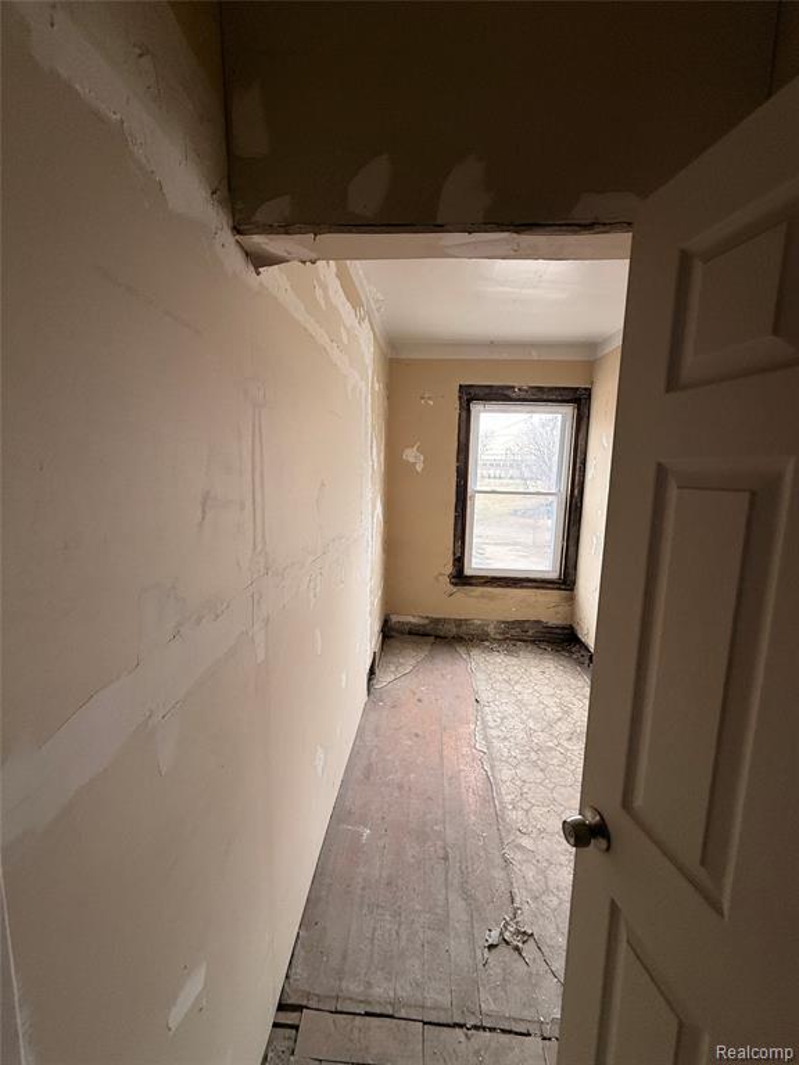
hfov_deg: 85.7
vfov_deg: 102.1
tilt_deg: -6.7
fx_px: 431
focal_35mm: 14
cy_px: 532
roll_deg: -1.7
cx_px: 400
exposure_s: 1/99
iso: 200
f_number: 2.2
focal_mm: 2.22
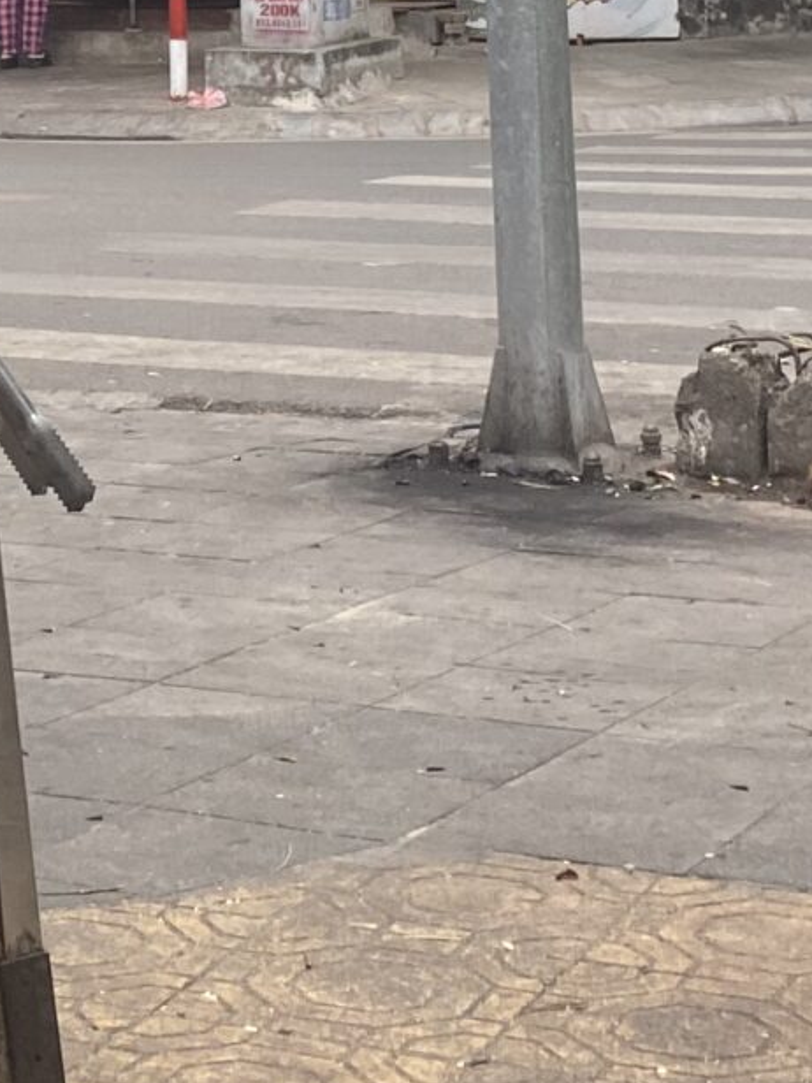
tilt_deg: +5.2
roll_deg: +1.1
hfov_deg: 13.4
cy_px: -415
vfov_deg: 16.9
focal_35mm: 108
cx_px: -83
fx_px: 3378
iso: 100
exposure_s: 1/121
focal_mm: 4.25
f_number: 1.8
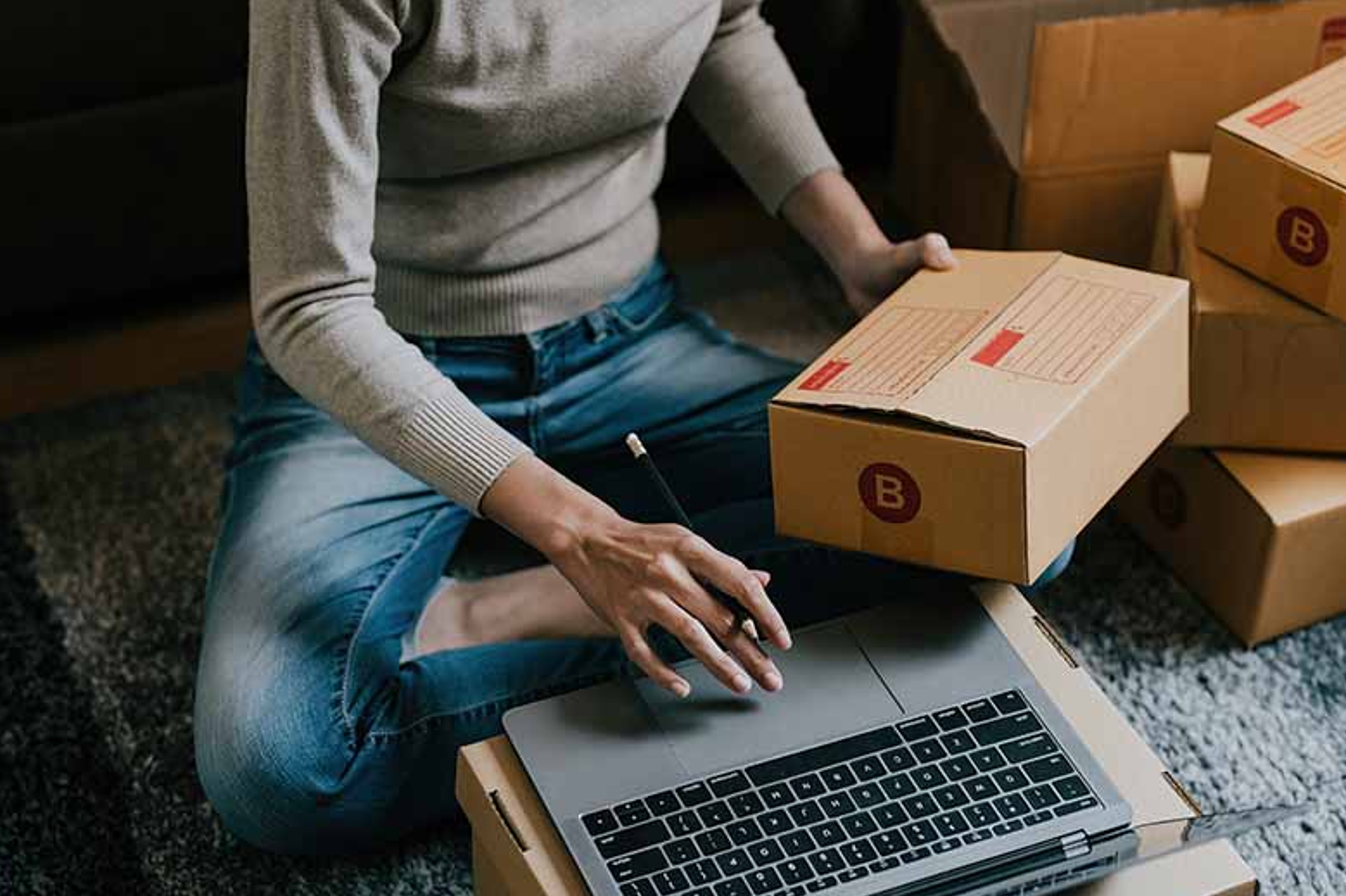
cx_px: 551
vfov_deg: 17.7
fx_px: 2878
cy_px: 606
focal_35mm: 77
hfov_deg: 26.3
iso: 250
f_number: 2
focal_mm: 50
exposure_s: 1/100
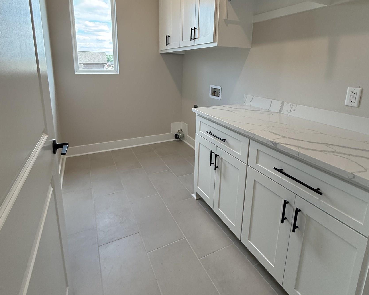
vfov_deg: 69.6
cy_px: 109
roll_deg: -1.0
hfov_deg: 83.3
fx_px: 208
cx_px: 181
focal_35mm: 19
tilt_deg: -12.1
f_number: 2.2
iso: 100
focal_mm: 2.22
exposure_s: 1/120
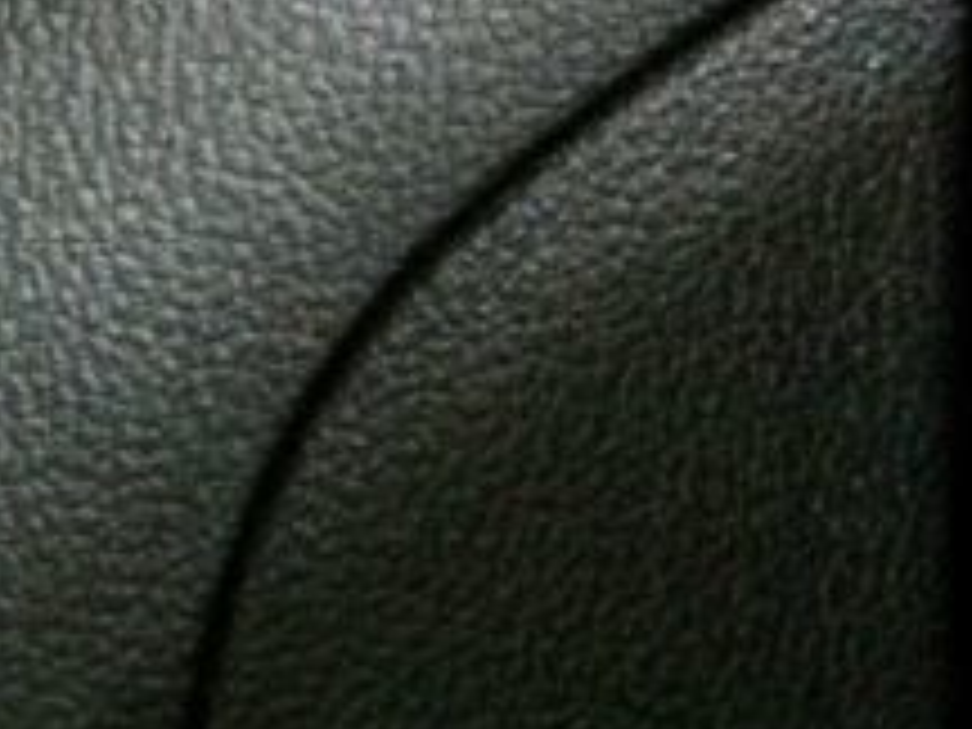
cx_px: -621
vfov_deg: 12.2
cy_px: 493
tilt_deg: -80.0
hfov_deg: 14.8
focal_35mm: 121
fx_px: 3398
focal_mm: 4.15
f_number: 2.2
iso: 1250
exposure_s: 1/17
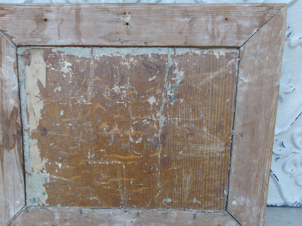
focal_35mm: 37
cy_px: 130
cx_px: 124
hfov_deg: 49.9
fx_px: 323
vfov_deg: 38.6
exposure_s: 1/50
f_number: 3.4
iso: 80
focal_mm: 5.3
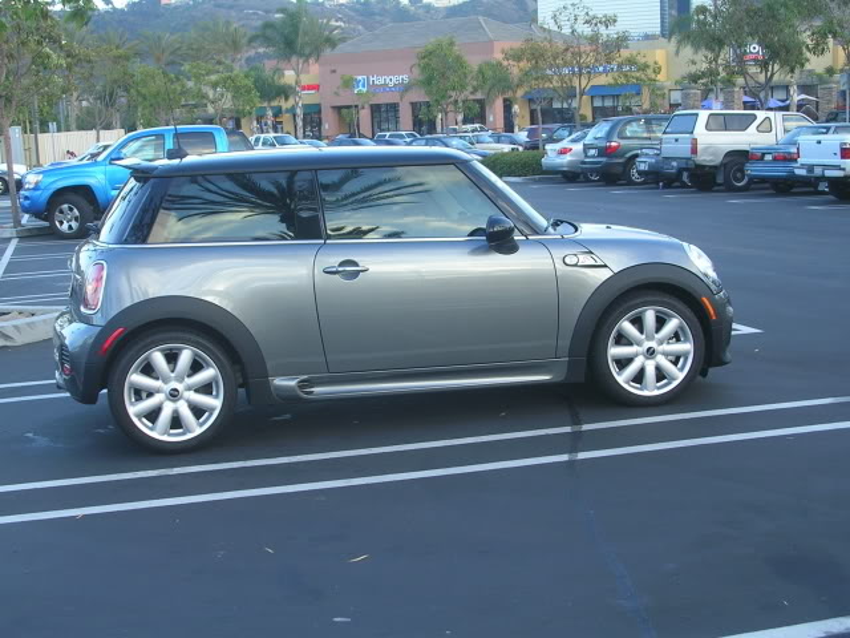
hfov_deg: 34.3
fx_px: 1375
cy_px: 319
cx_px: 425
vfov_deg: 26.1
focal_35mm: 56
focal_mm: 8.5
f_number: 3.3
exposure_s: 1/62
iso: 50
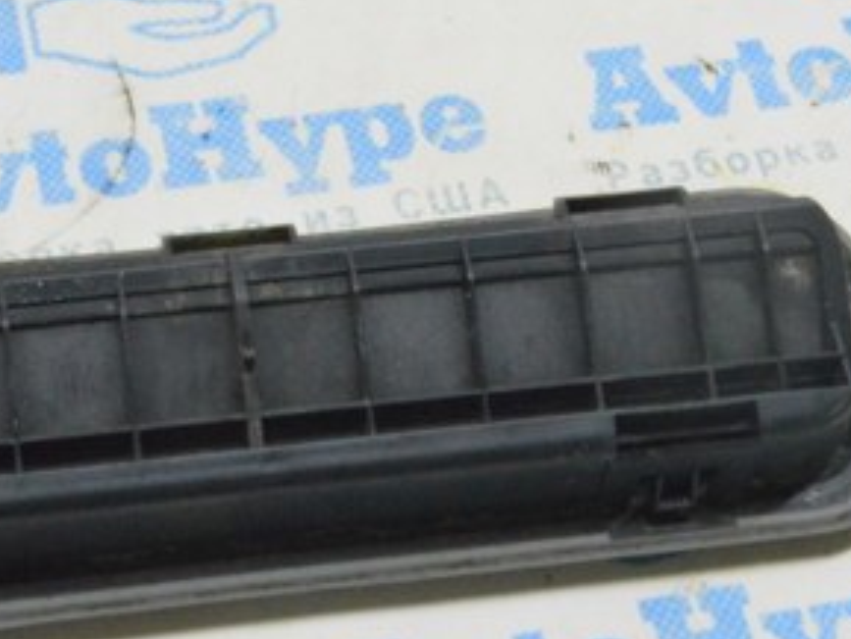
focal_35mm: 102
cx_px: 283
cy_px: 308
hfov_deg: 19.2
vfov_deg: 14.5
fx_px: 2509
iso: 6400
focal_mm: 32
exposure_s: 1/20
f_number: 20
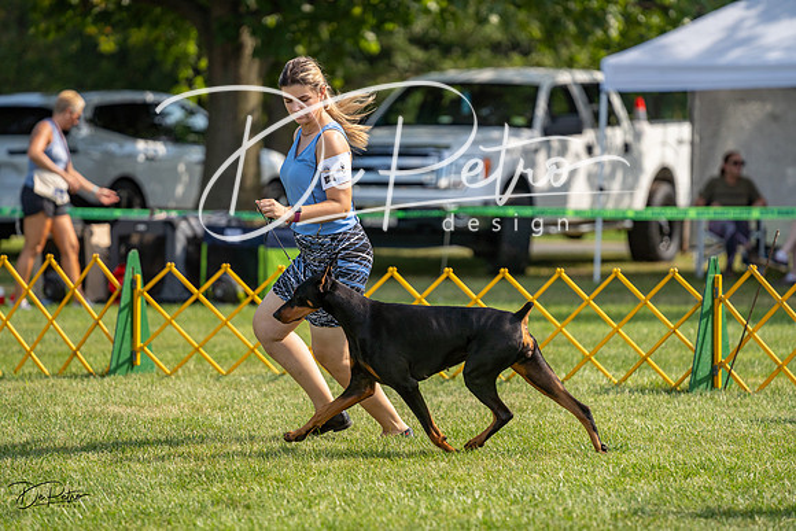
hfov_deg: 10.3
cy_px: 266
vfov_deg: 6.9
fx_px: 4423
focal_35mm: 200
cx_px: 398
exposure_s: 1/1600
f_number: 3.5
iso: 200
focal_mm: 200
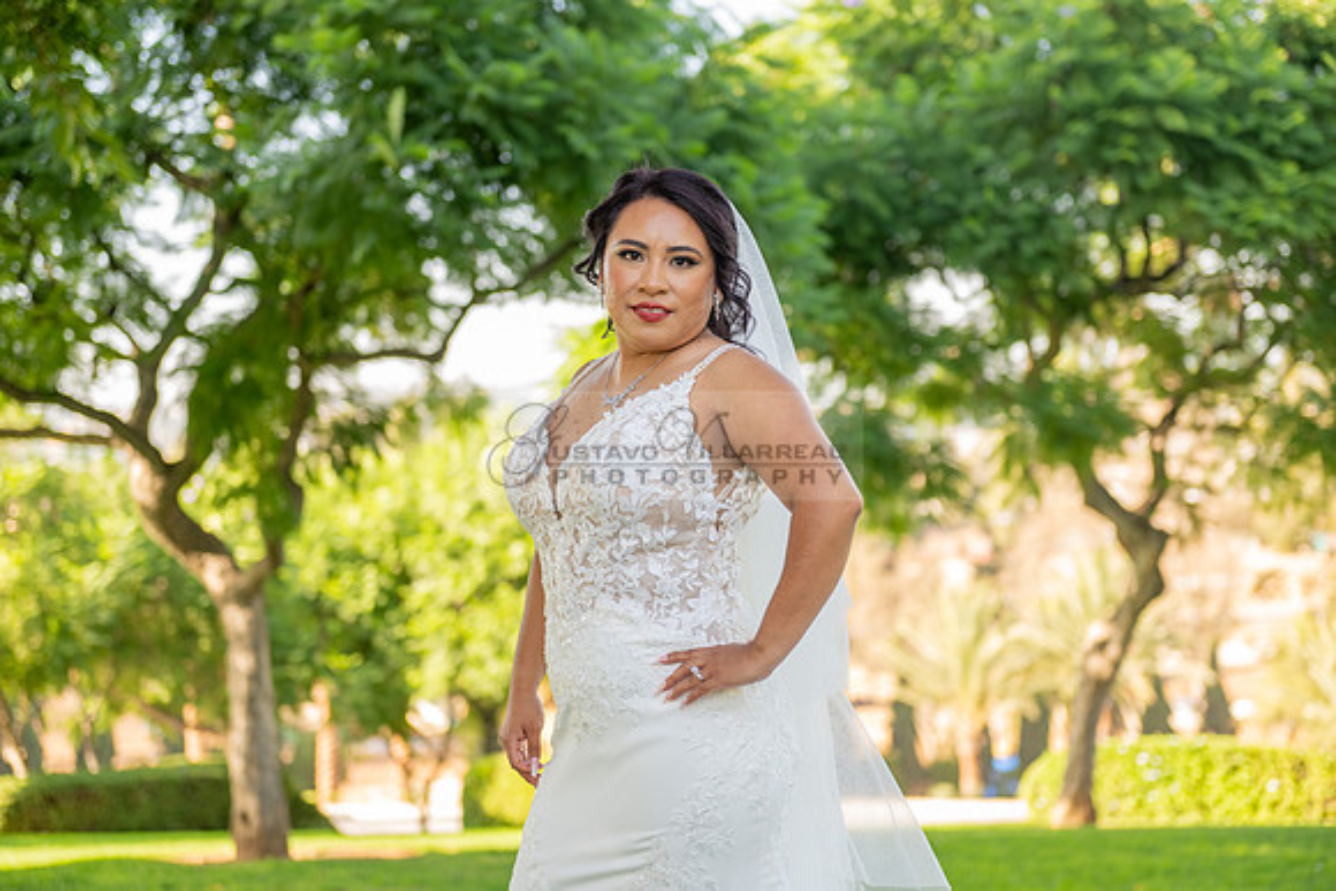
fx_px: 2598
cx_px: 668
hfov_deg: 28.8
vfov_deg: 19.5
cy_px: 446
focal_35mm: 70
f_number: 3.5
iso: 200
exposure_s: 1/200
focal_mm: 70
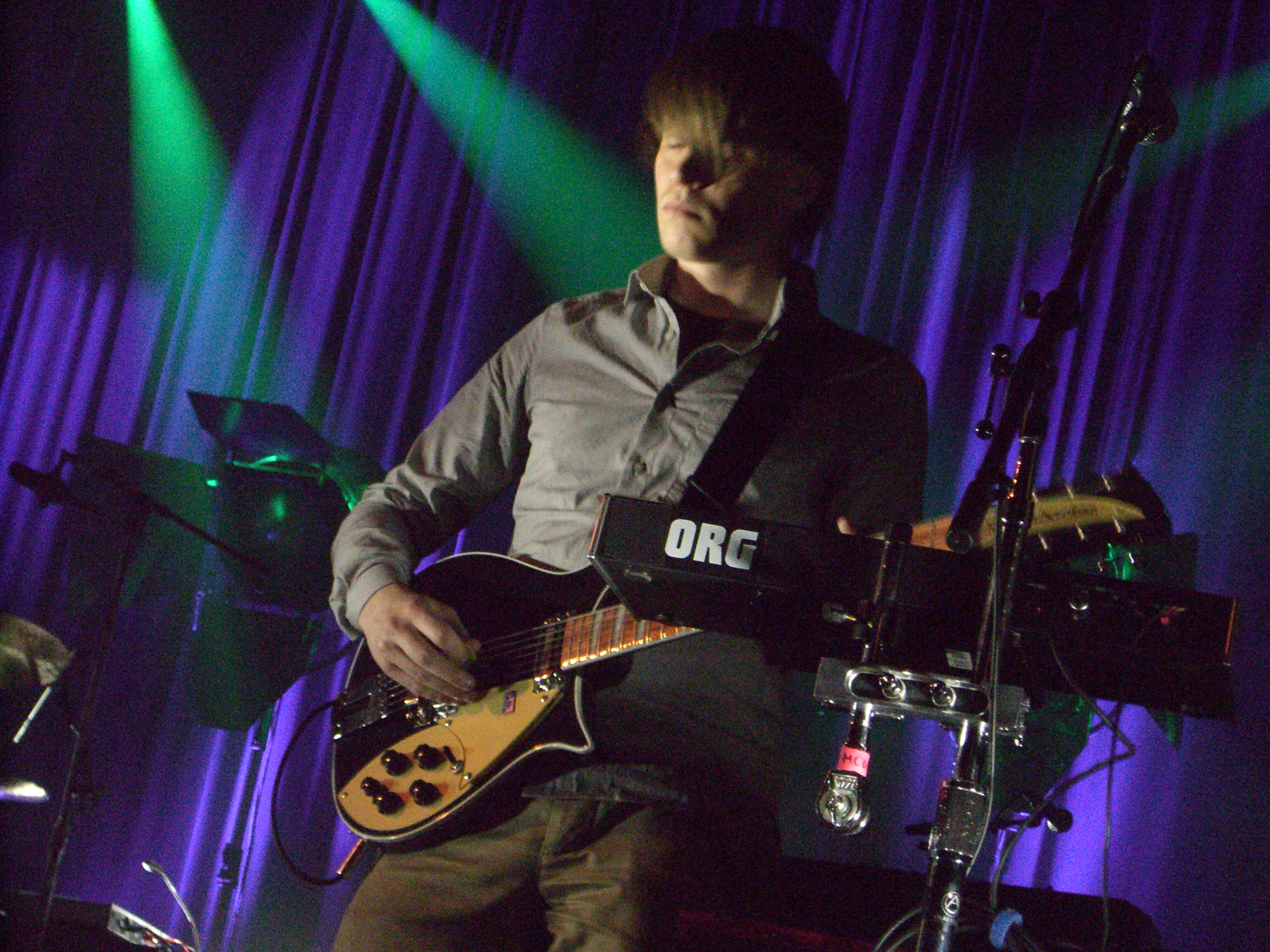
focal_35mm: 94
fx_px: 3449
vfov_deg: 15.7
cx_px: 635
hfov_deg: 20.9
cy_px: 476
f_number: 4.6
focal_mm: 15.3
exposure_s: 1/15
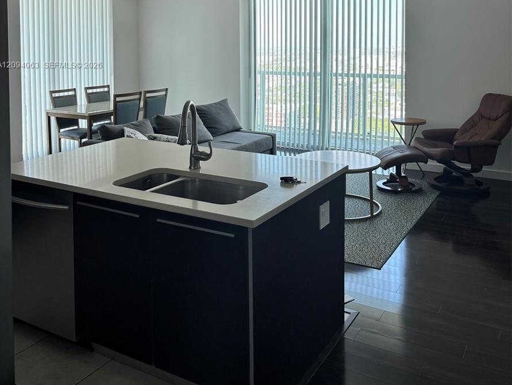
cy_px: 66
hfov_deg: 52.6
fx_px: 518
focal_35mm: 35
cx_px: 254
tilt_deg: -3.5
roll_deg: -0.3
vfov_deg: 38.8
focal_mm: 5.96
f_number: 1.6
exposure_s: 1/127
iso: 32
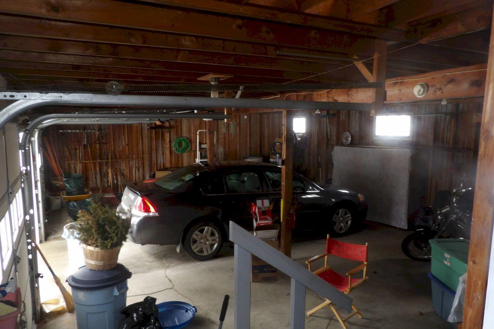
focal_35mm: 26
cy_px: 177
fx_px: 357
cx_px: 248
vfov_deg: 49.5
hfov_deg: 69.4
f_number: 3.2
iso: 200
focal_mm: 4.3
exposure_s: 1/33
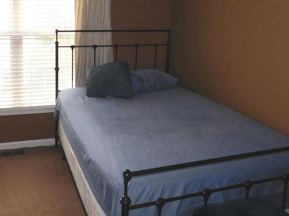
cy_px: 61
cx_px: 96
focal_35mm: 35
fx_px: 292
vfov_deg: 39.8
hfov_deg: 51.6
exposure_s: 1/100
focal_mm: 4
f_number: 3
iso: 125
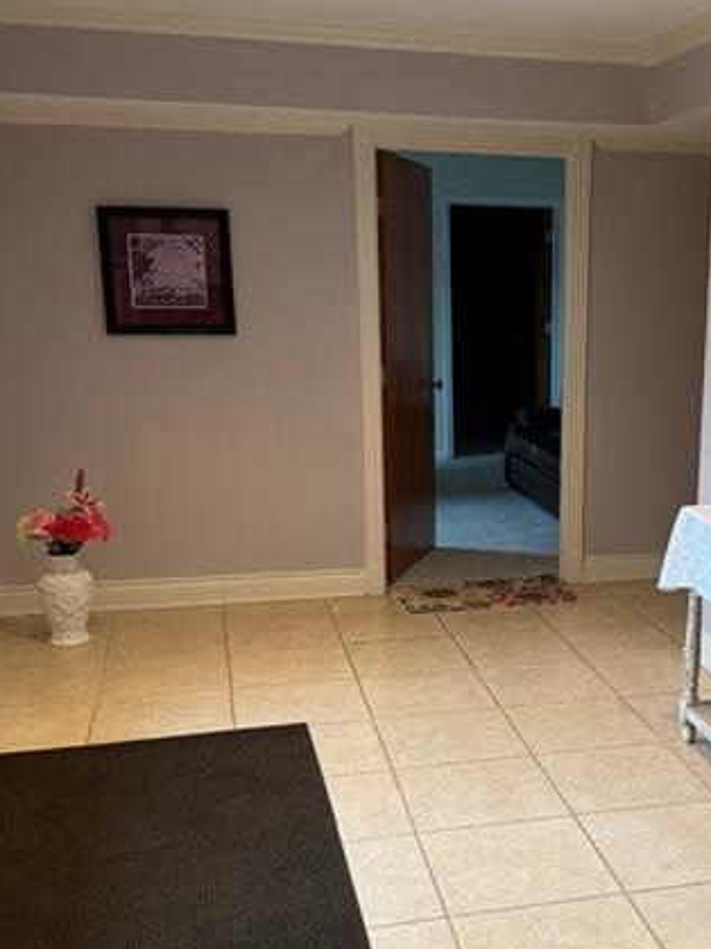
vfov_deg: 42.8
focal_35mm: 44
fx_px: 1206
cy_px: 559
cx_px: 559
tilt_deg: -13.5
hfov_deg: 32.1
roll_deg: +0.9
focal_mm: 6.76
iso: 200
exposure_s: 1/120
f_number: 1.78
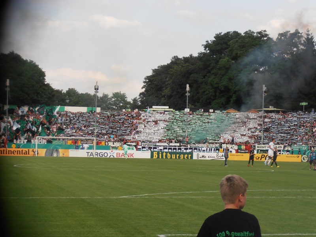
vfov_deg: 13.3
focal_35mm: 111
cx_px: 158
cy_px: 118
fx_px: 1013
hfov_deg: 17.7
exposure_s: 1/250
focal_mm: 19.64
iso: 80
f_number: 5.5
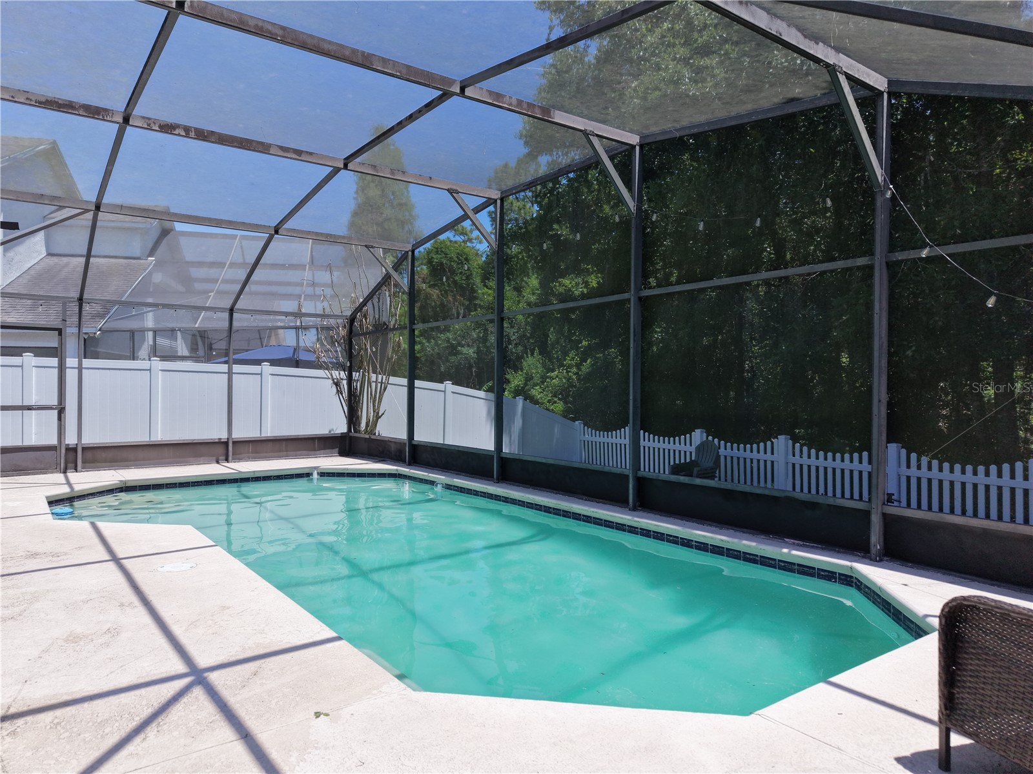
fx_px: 716
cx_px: 516
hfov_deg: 71.6
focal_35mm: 24
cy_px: 387
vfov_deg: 56.8
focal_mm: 8.67
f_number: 1.8
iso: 290
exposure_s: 1/2500
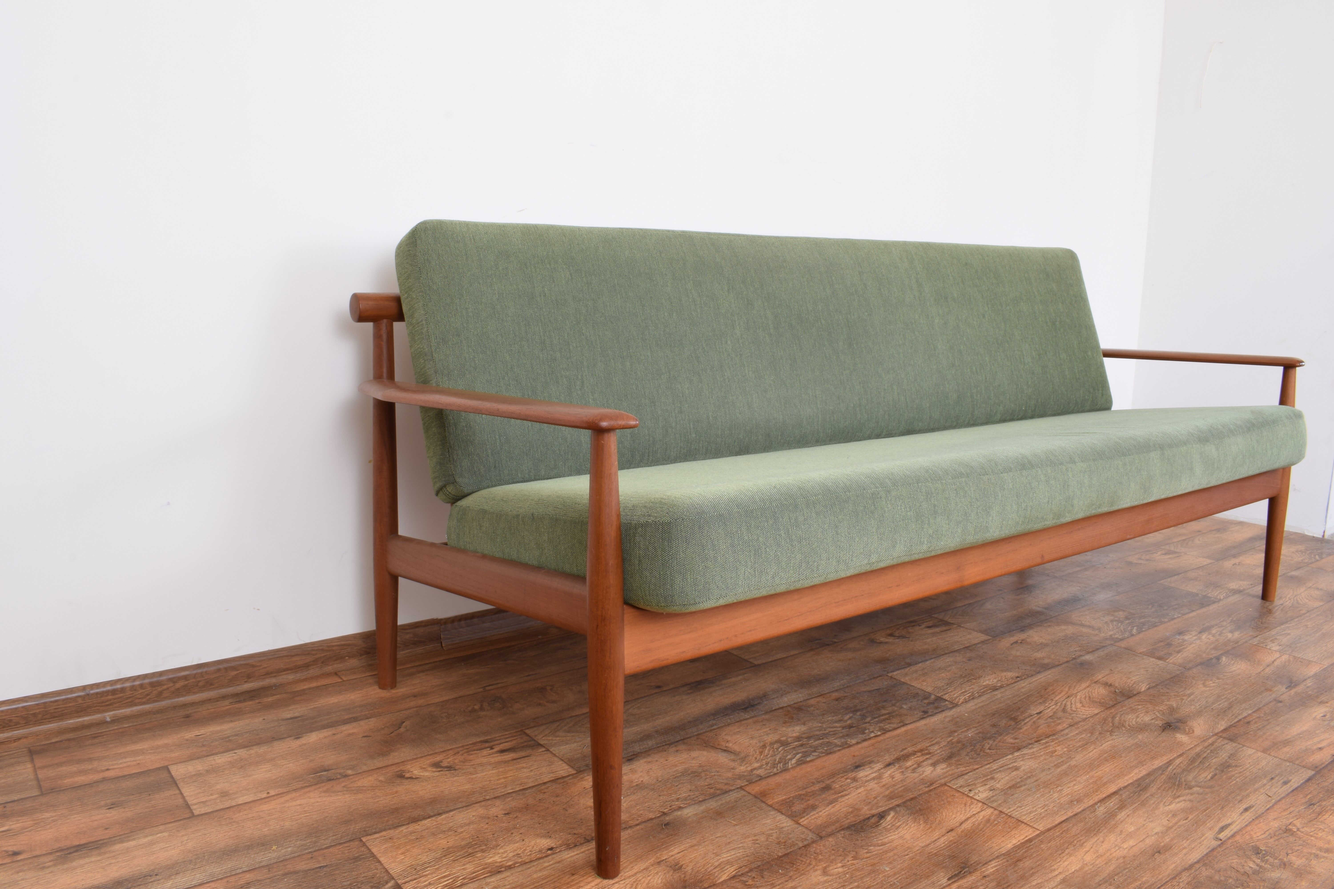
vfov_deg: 47.9
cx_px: 667
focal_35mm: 27
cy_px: 444
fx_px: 1000
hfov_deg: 67.4
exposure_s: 4
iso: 100
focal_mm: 18
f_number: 22
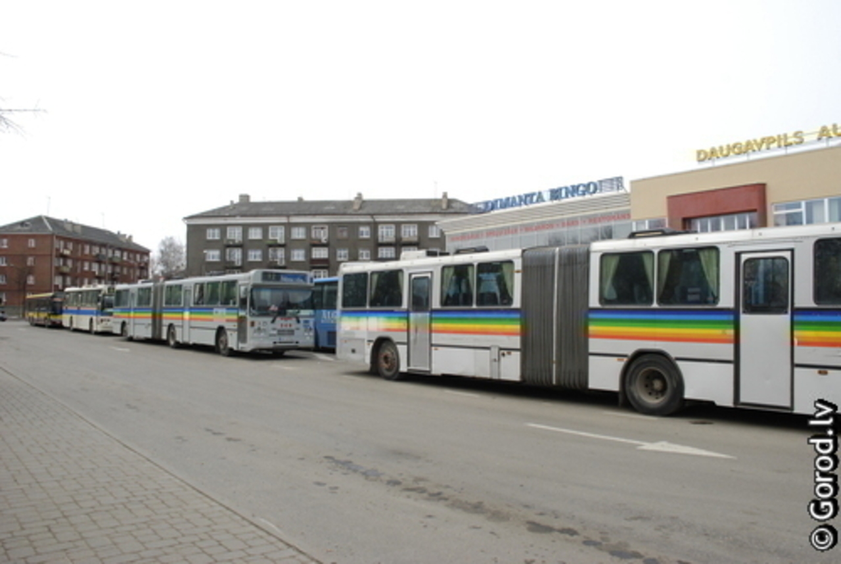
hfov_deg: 67.3
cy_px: 282
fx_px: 632
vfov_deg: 48.1
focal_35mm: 27
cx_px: 420
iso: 500
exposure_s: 1/350
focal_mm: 18
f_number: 9.5
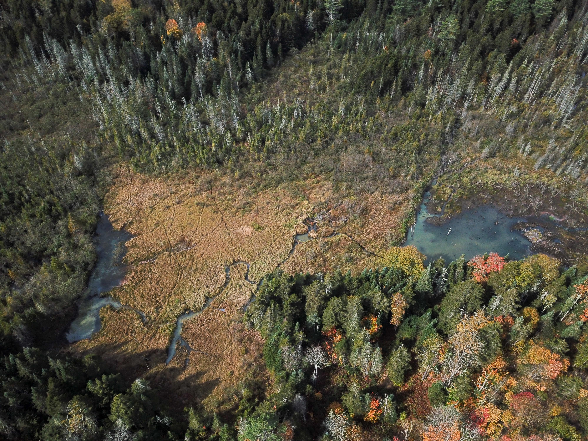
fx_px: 442
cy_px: 220
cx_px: 294
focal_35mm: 26
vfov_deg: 53.1
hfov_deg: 67.3
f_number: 2.2
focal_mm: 4.73
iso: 100
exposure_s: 1/1700
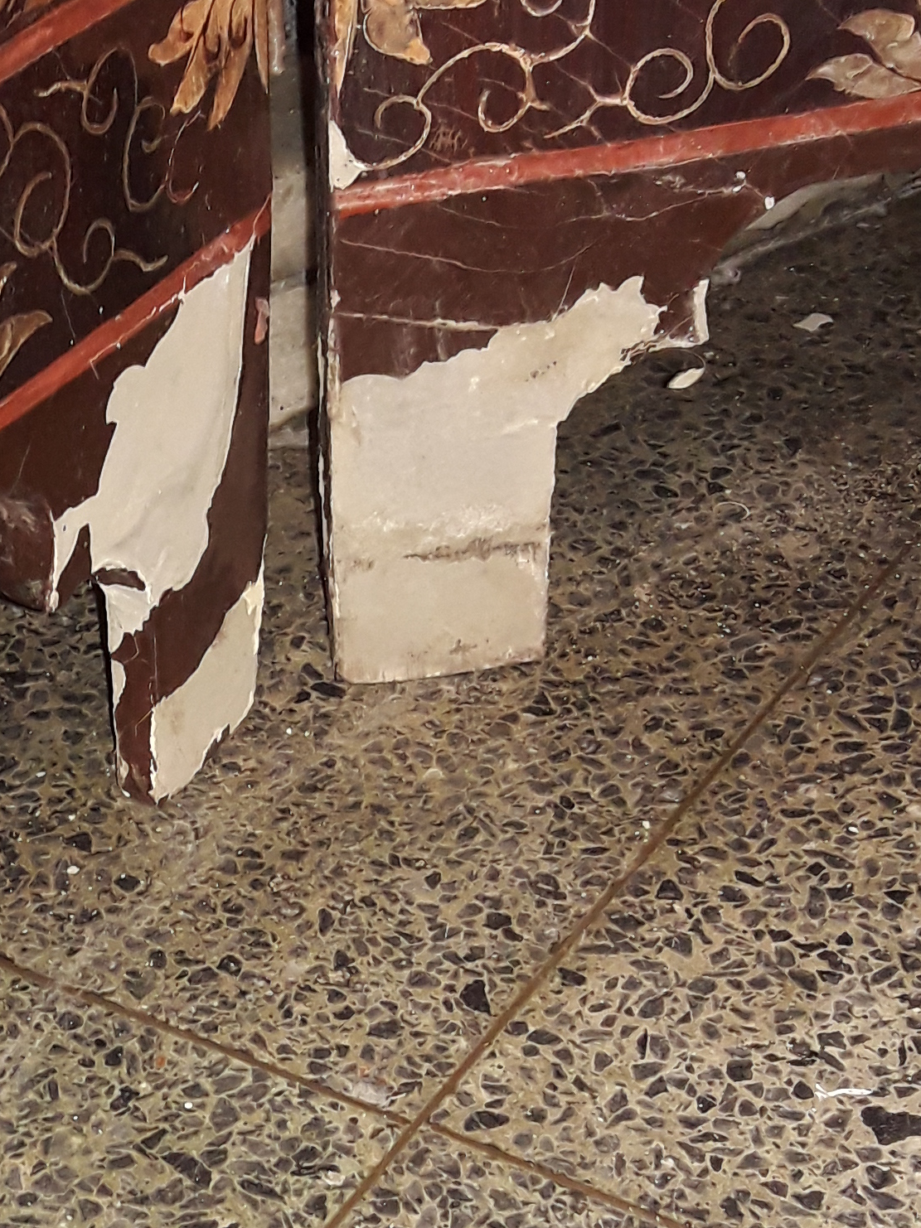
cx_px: 285
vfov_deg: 24.9
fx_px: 2768
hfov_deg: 18.8
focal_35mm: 78
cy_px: 819
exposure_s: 1/40
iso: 125
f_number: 1.9
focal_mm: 3.7
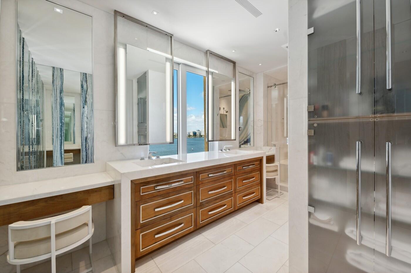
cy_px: 136
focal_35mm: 14
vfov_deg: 81.1
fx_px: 160
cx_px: 206
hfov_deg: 104.3
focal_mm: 14
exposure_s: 1/15
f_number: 8
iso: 100
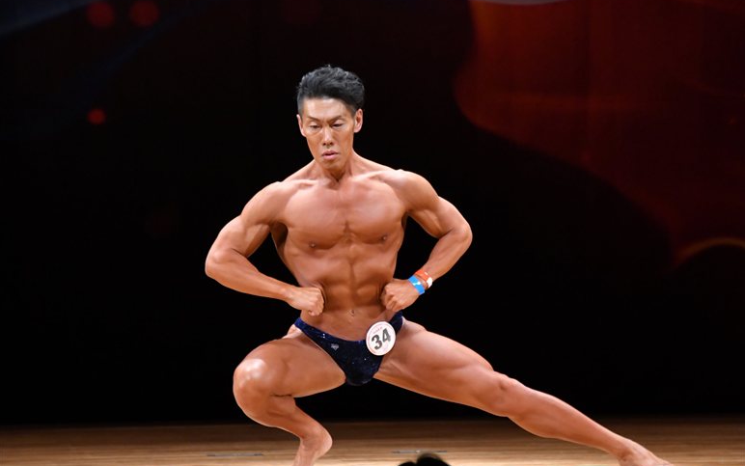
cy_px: 234
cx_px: 373
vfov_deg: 4.1
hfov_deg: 6.5
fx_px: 6540
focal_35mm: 322
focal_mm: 210
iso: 4000
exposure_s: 1/400
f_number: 5.6
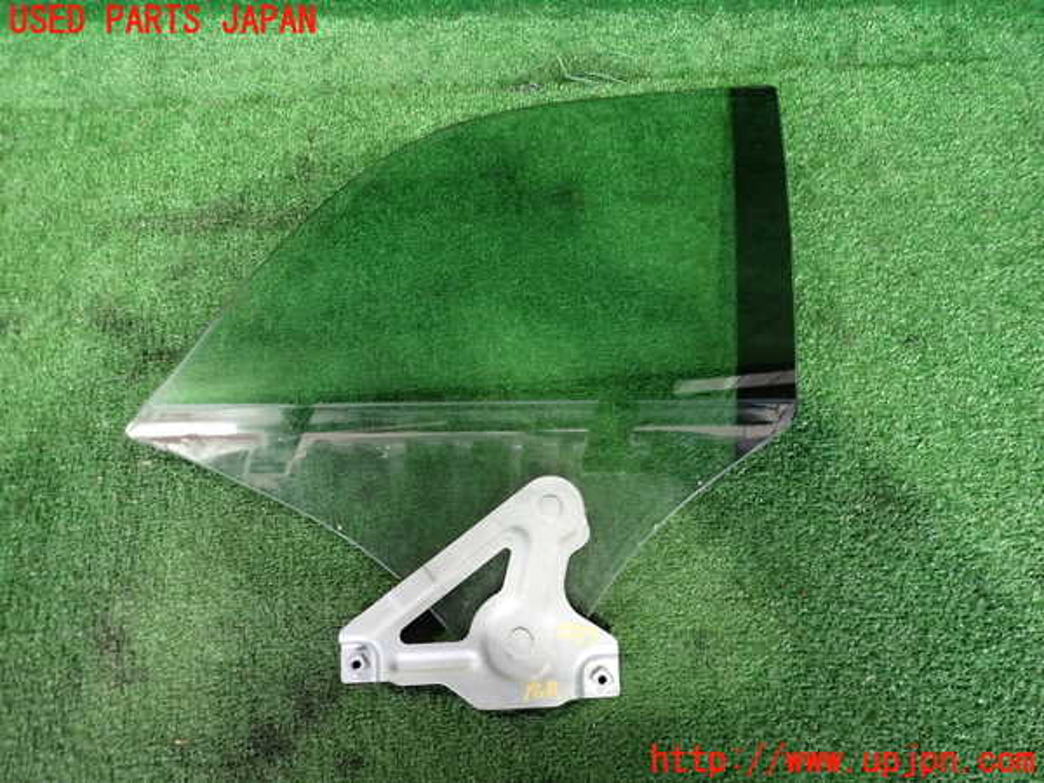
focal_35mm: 25
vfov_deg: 54.9
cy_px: 392
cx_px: 522
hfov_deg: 69.4
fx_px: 754
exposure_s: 1/30
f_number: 2
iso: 400
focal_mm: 4.5
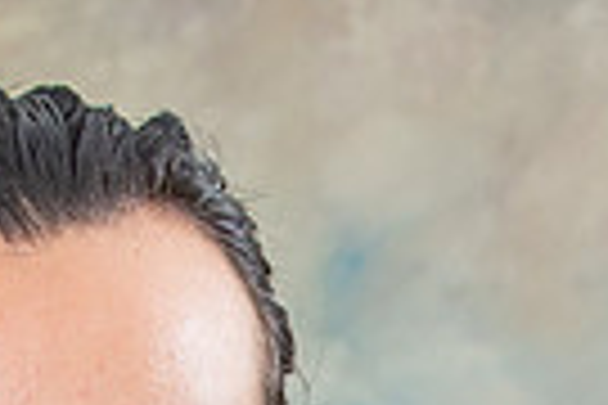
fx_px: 9356
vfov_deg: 2.4
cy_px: 1391
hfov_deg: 3.7
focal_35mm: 554
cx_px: 655
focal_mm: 70
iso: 160
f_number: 5
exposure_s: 1/250
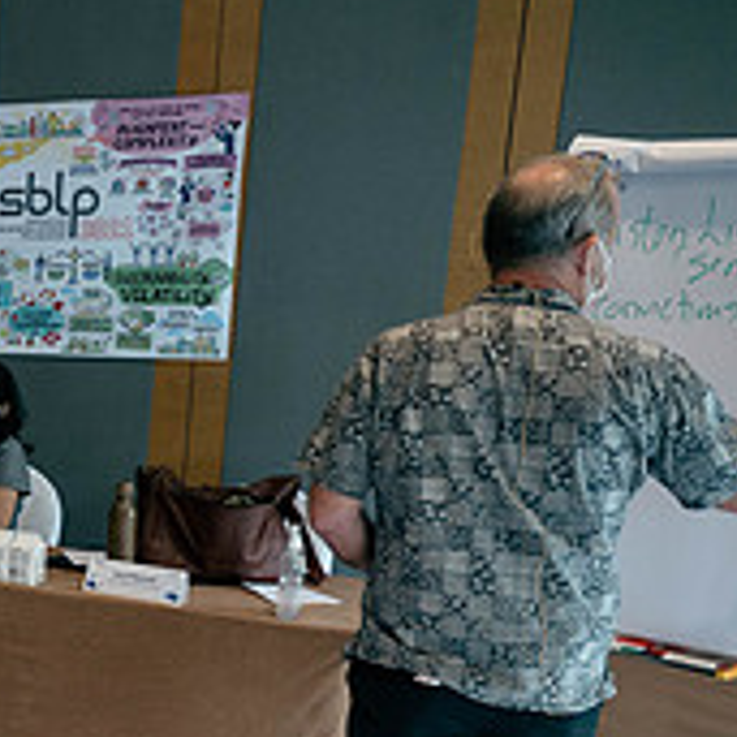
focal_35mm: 66
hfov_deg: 21.4
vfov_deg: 25.4
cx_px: -405
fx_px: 1590
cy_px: 636
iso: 400
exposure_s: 1/100
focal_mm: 11
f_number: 1.7
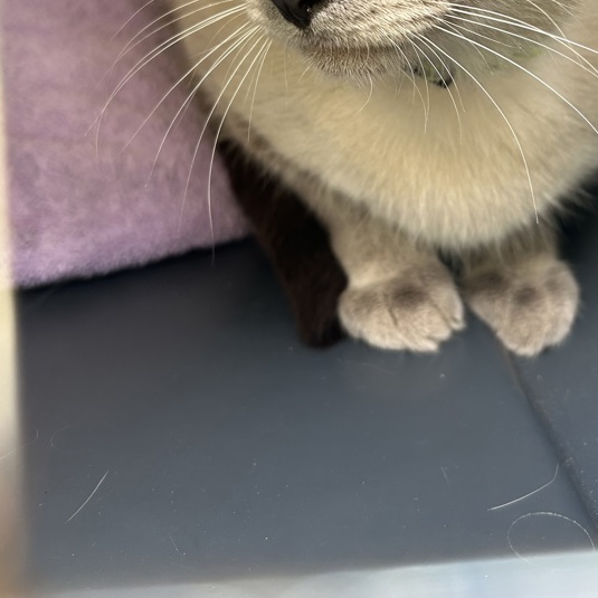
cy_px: 73
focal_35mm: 44
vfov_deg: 36.2
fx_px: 860
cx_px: 385
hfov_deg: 38.0
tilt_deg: -7.1
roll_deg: -0.5
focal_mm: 5.7
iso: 80
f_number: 1.5
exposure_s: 1/121
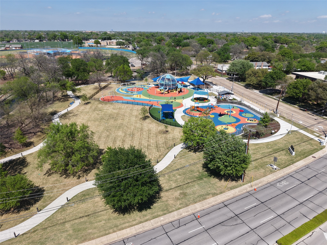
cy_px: 122
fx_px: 227
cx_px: 164
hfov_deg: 71.6
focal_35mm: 24
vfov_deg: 56.8
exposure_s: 1/3200
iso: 100
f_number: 1.8
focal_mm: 8.67
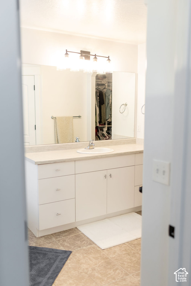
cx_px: 96
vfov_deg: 54.4
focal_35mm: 35
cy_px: 143
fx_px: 279
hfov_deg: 37.9
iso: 640
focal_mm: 35
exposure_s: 1/200
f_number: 2.5
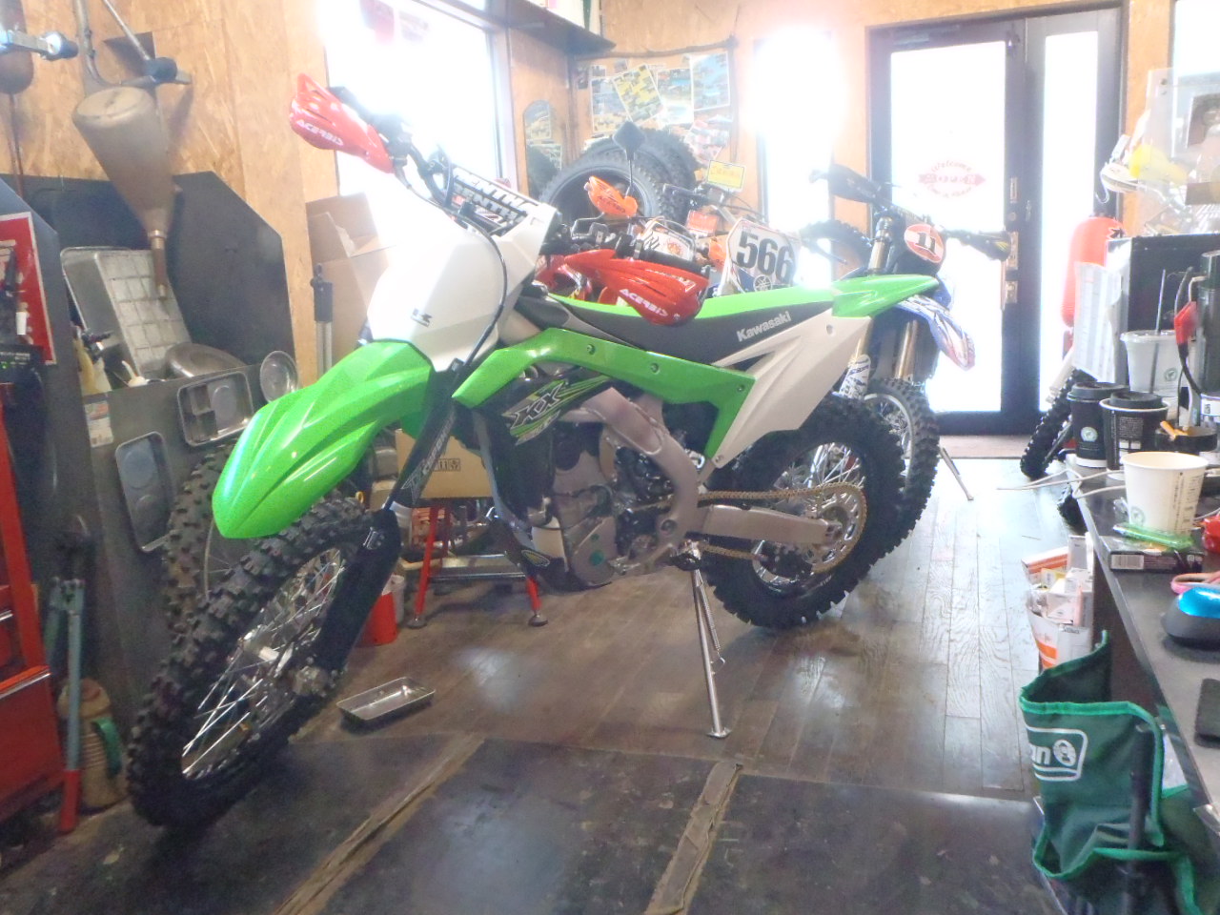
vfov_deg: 49.7
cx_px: 610
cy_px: 458
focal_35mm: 28
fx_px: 987
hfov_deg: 63.4
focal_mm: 5
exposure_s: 1/30
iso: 800
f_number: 3.5
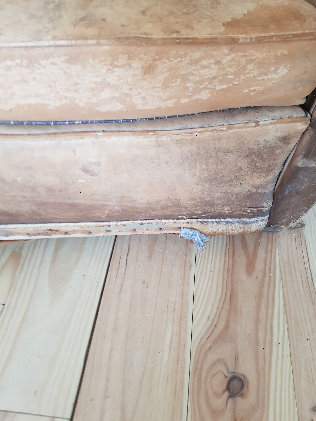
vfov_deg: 67.3
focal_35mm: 26
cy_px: 210
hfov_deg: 53.1
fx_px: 316
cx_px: 158
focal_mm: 4.2
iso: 200
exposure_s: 1/13
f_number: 1.7
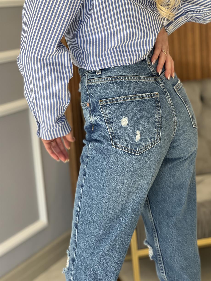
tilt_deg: -10.9
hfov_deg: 19.1
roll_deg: +4.5
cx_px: 106
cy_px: 140
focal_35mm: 77
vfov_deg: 25.3
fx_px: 626
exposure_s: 1/121
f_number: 2.8
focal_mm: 9
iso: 125
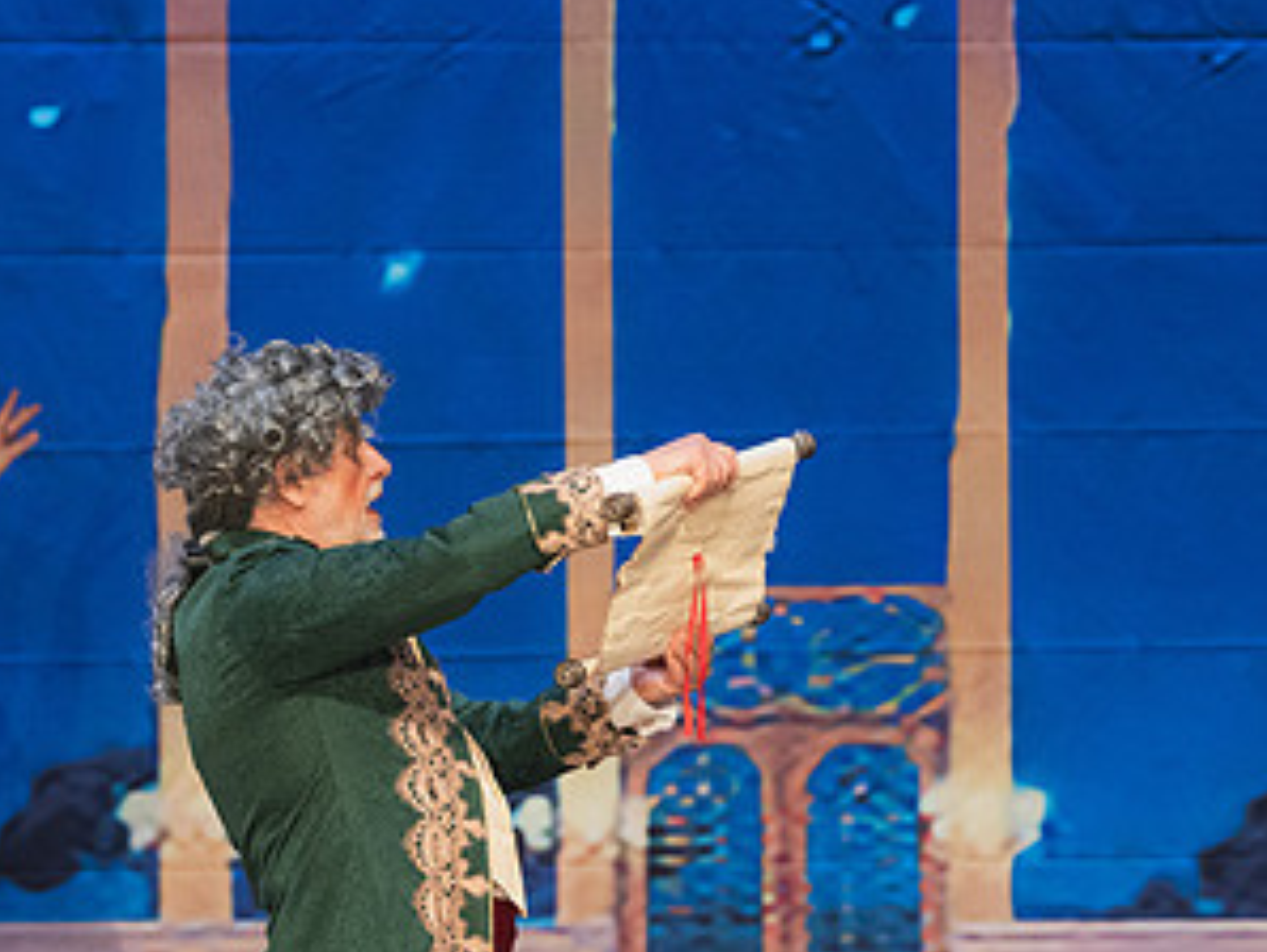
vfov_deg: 2.7
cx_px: 374
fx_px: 20550
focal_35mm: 561
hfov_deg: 3.5
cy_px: 774
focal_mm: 200
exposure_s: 1/320
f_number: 4
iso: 3600
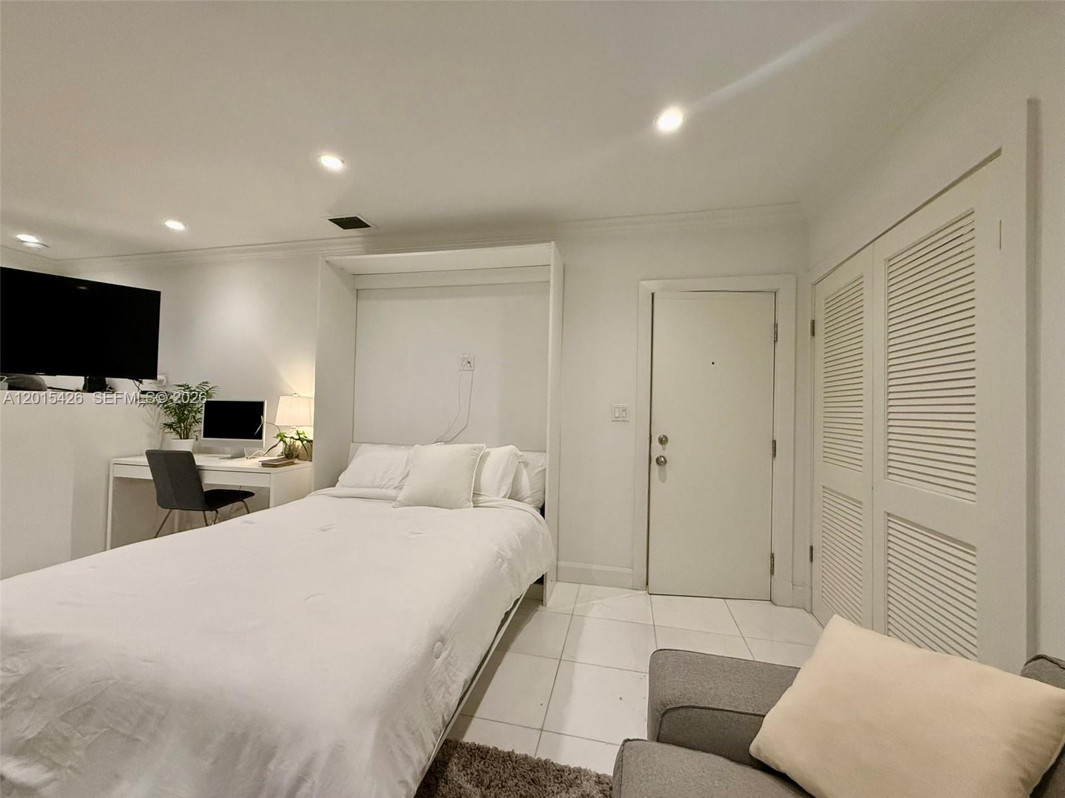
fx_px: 431
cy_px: 399
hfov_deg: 102.1
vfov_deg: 85.7
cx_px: 532
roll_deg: -1.5
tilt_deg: +1.3
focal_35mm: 14
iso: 400
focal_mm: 2.22
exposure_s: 1/120
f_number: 2.2
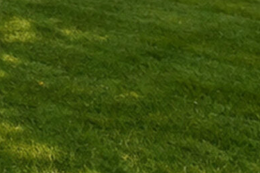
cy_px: -213
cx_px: -421
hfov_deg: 13.1
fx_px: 715
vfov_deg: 11.8
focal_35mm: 99
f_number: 10
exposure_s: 1/100
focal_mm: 10
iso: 250
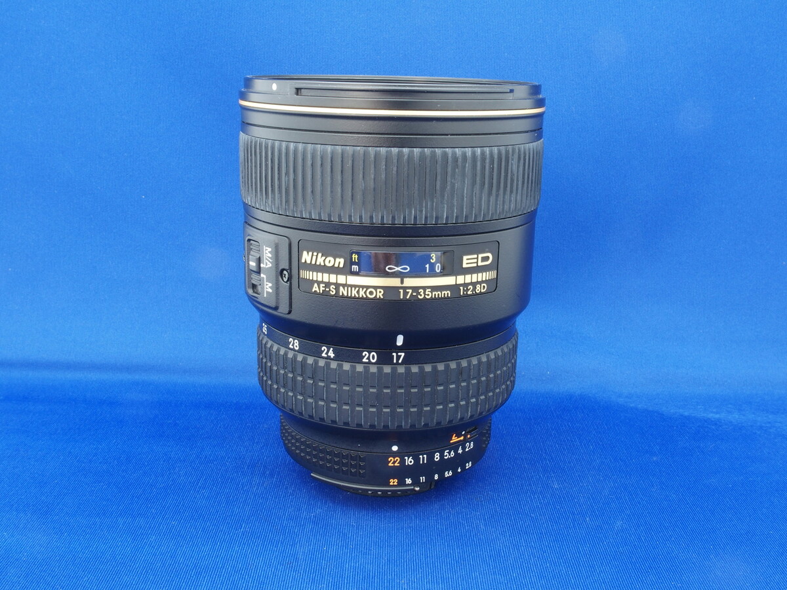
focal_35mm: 38
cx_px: 394
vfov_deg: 37.7
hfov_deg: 49.0
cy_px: 295
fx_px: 864
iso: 100
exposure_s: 3.2
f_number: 8
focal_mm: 8.1
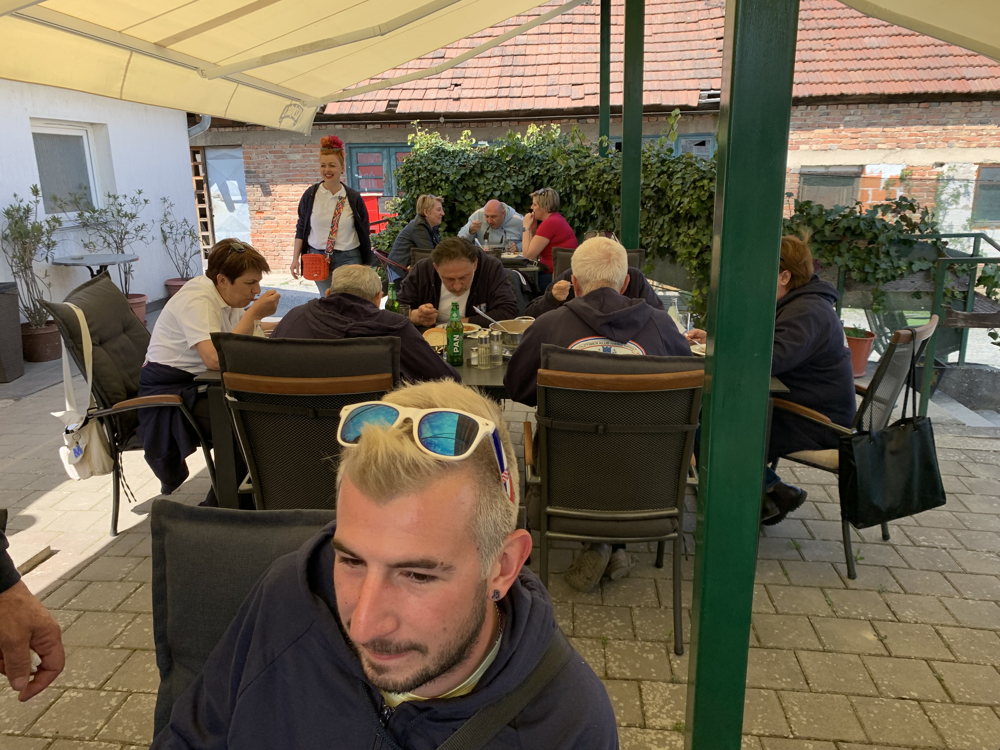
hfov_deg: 67.3
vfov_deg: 53.1
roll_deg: +1.3
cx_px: 500
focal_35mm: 26
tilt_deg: -18.8
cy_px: 375
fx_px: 751
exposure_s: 1/683
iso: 25
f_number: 1.8
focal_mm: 4.25
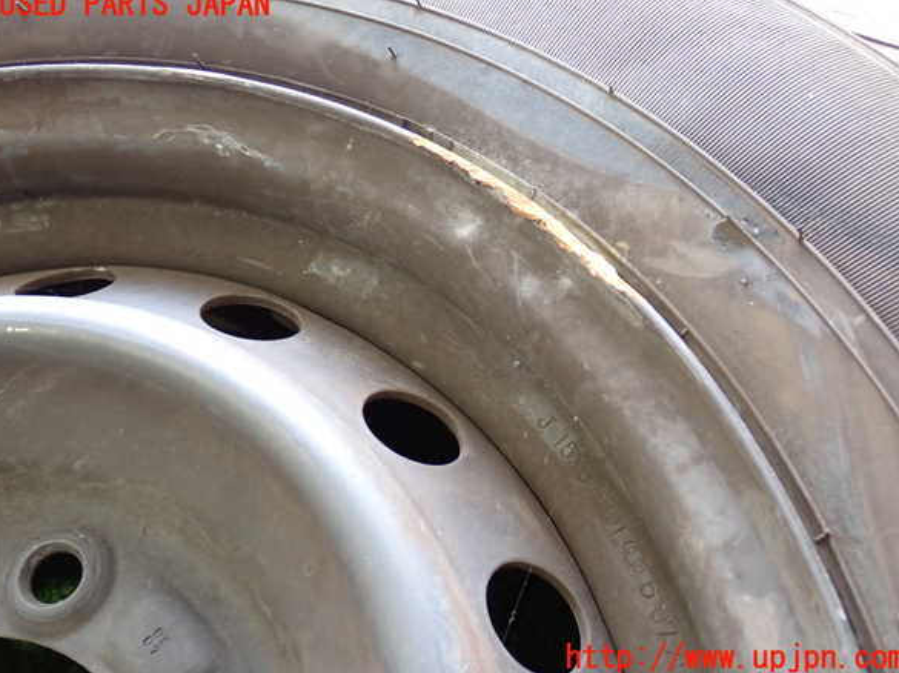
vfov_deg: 36.8
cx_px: 452
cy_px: 332
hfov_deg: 47.9
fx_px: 1012
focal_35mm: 39
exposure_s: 1/40
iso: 500
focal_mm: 6.83
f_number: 2.7
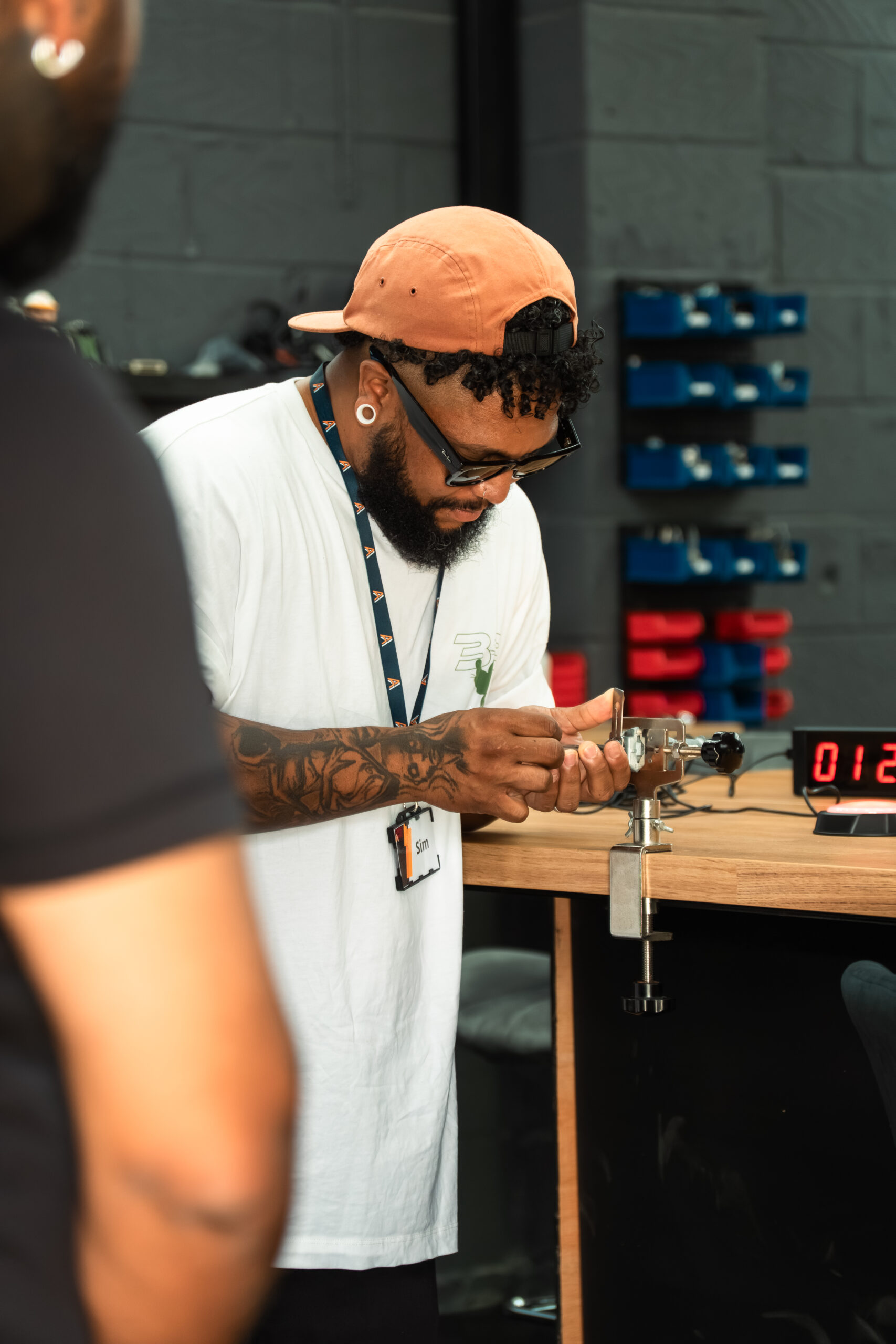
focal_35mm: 105
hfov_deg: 13.0
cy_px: 672
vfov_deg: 19.5
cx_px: 448
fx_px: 3919
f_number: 3.2
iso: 800
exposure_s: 1/200
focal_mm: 70
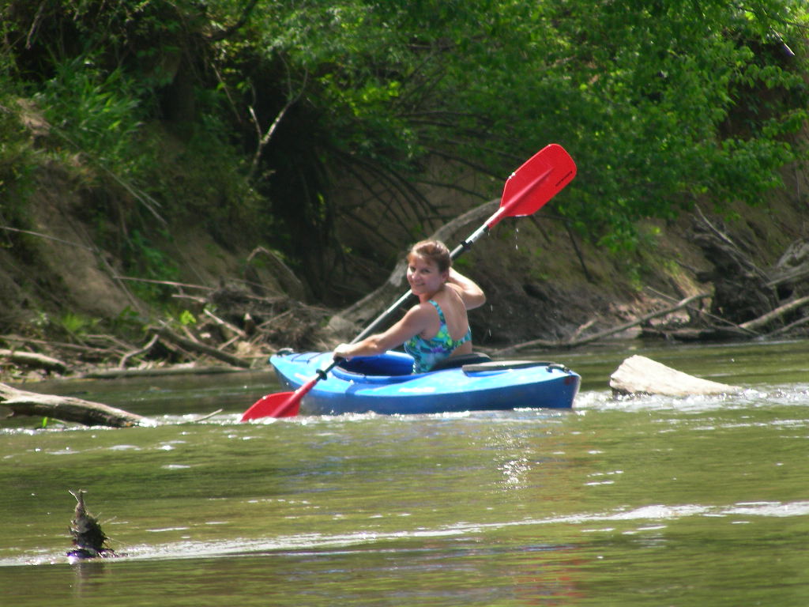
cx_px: 404
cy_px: 304
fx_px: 8881
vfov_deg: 3.9
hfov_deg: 5.2
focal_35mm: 380
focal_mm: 63.3
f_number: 3.5
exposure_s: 1/204
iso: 50
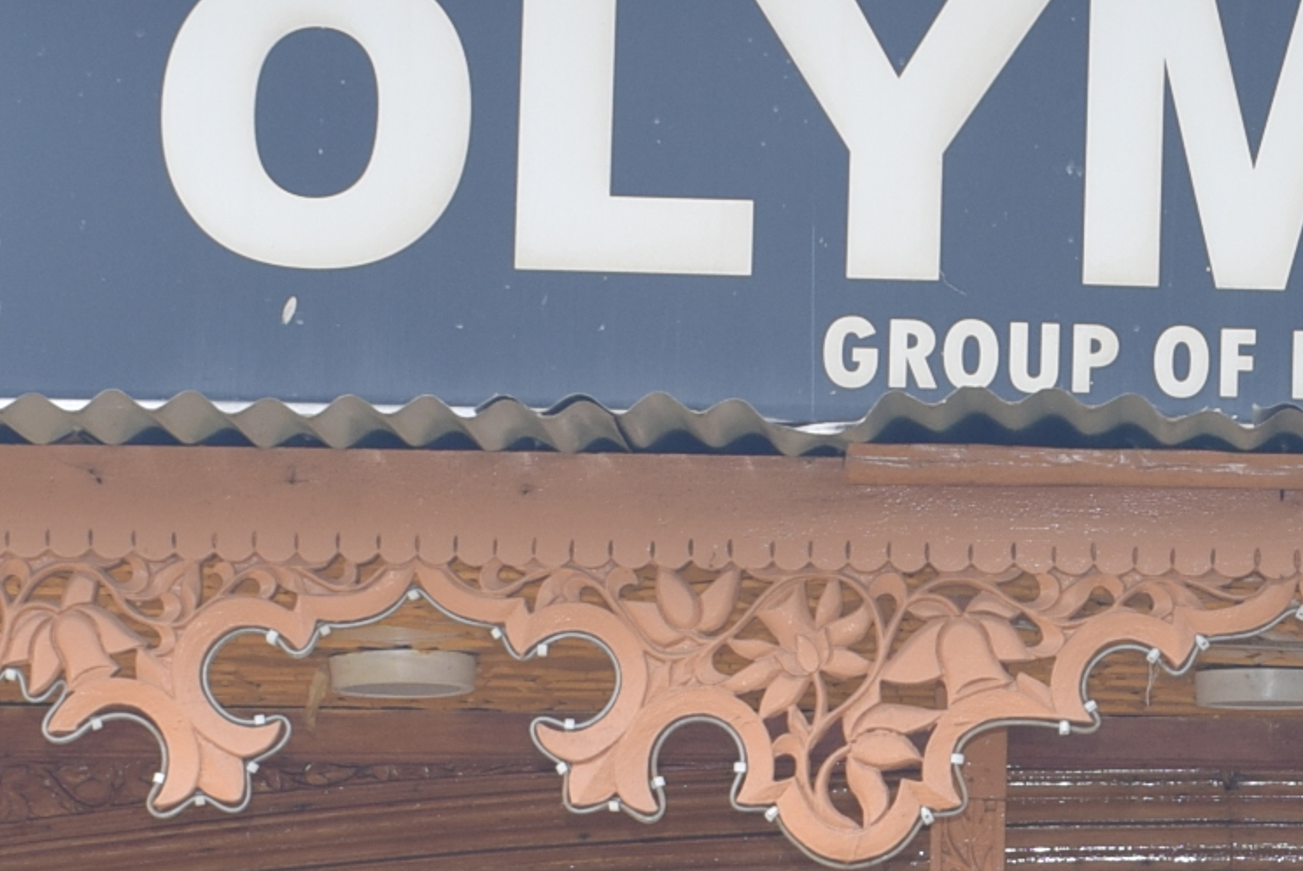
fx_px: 6555
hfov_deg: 11.2
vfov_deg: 7.5
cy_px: 1162
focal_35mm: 181
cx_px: 1356
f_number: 7.1
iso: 200
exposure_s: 1/200
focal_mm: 30
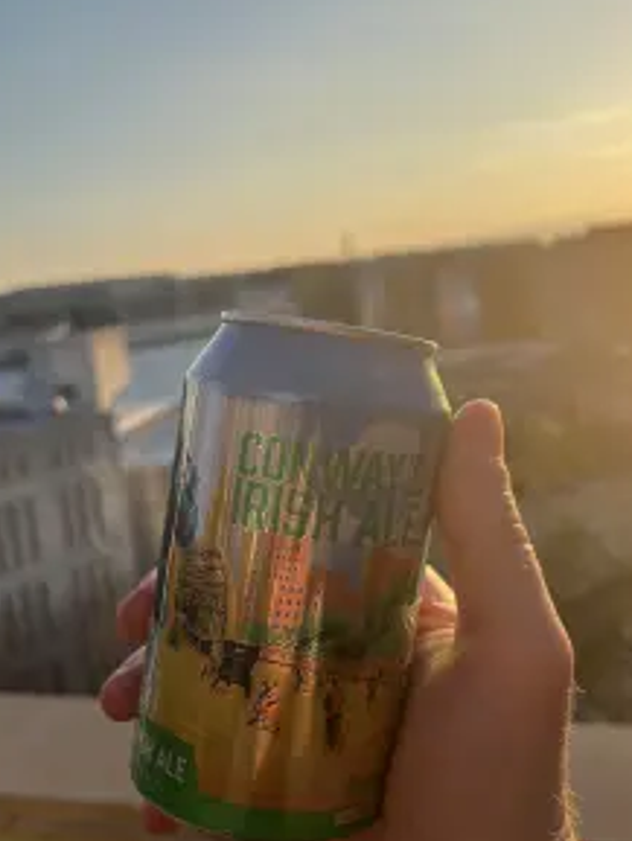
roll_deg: +5.9
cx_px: 320
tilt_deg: -13.8
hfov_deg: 39.7
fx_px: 876
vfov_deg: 51.2
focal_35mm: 36
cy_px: 466
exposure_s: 1/2358
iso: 50
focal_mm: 5.1
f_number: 1.6
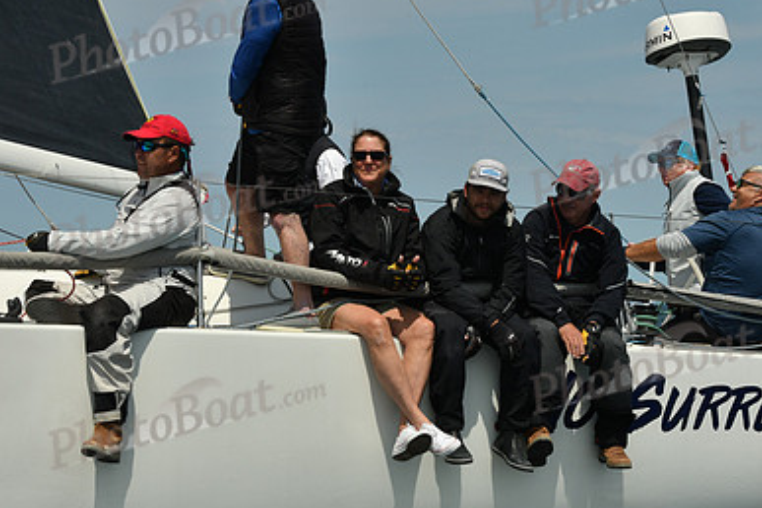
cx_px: 429
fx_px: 2603
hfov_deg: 16.6
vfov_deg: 11.1
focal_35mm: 123
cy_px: 288
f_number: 13
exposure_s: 1/1000
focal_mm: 82
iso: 320
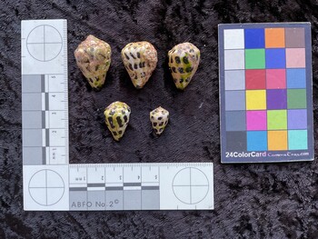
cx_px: 159
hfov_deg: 61.6
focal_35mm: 29
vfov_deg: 48.3
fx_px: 267
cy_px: 120
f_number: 1.8
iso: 64
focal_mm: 3
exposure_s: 1/120
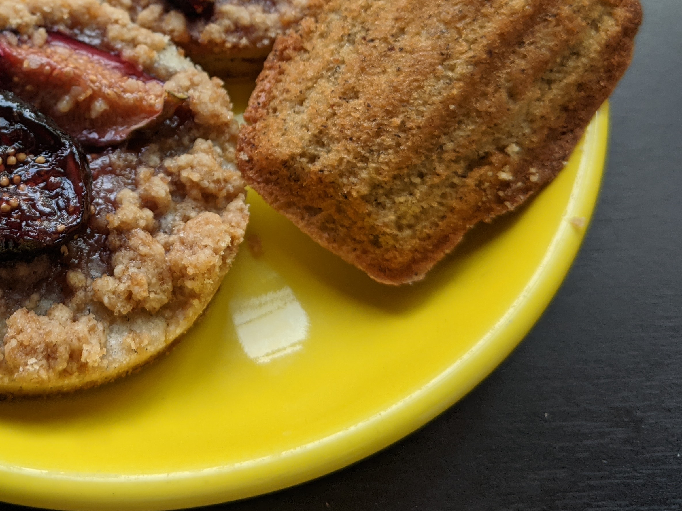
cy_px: 86
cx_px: 133
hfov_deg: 39.6
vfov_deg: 30.6
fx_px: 906
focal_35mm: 46
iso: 112
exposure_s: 1/121
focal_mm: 4.44
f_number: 1.8
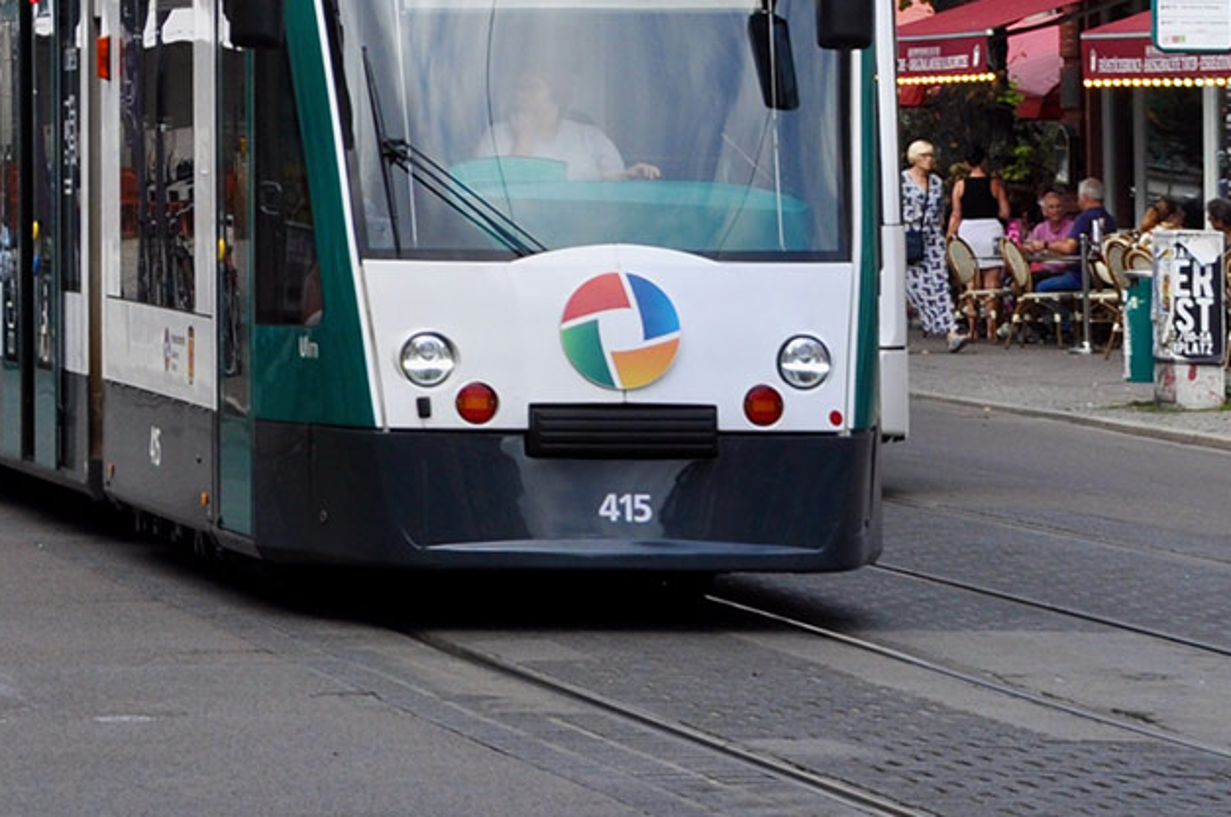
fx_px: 8365
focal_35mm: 245
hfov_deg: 8.3
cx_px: -308
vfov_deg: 5.6
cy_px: -242
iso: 200
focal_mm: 50
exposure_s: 1/320
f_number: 9
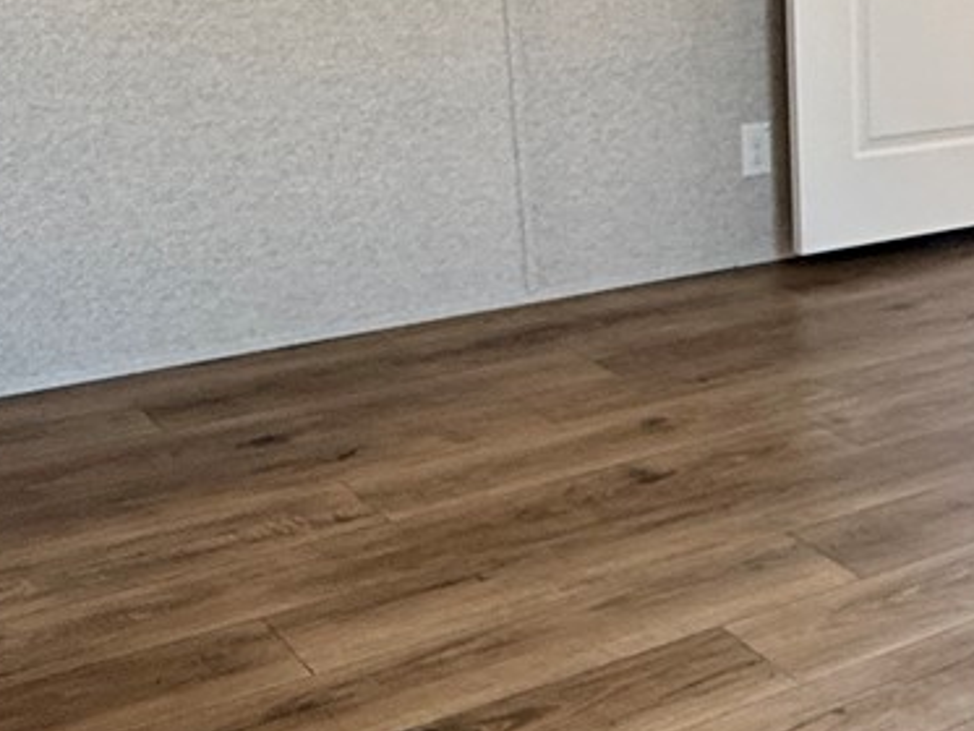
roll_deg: -2.0
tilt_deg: -21.1
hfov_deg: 29.3
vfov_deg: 24.4
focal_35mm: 60
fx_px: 1689
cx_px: 1047
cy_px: 454
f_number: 2.2
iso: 125
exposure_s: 1/120
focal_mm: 2.22
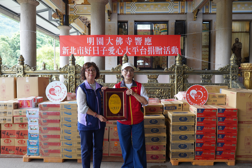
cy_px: 84
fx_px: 199
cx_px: 126
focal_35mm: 28
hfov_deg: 64.6
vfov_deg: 45.6
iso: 500
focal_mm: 19
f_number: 4
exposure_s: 1/160
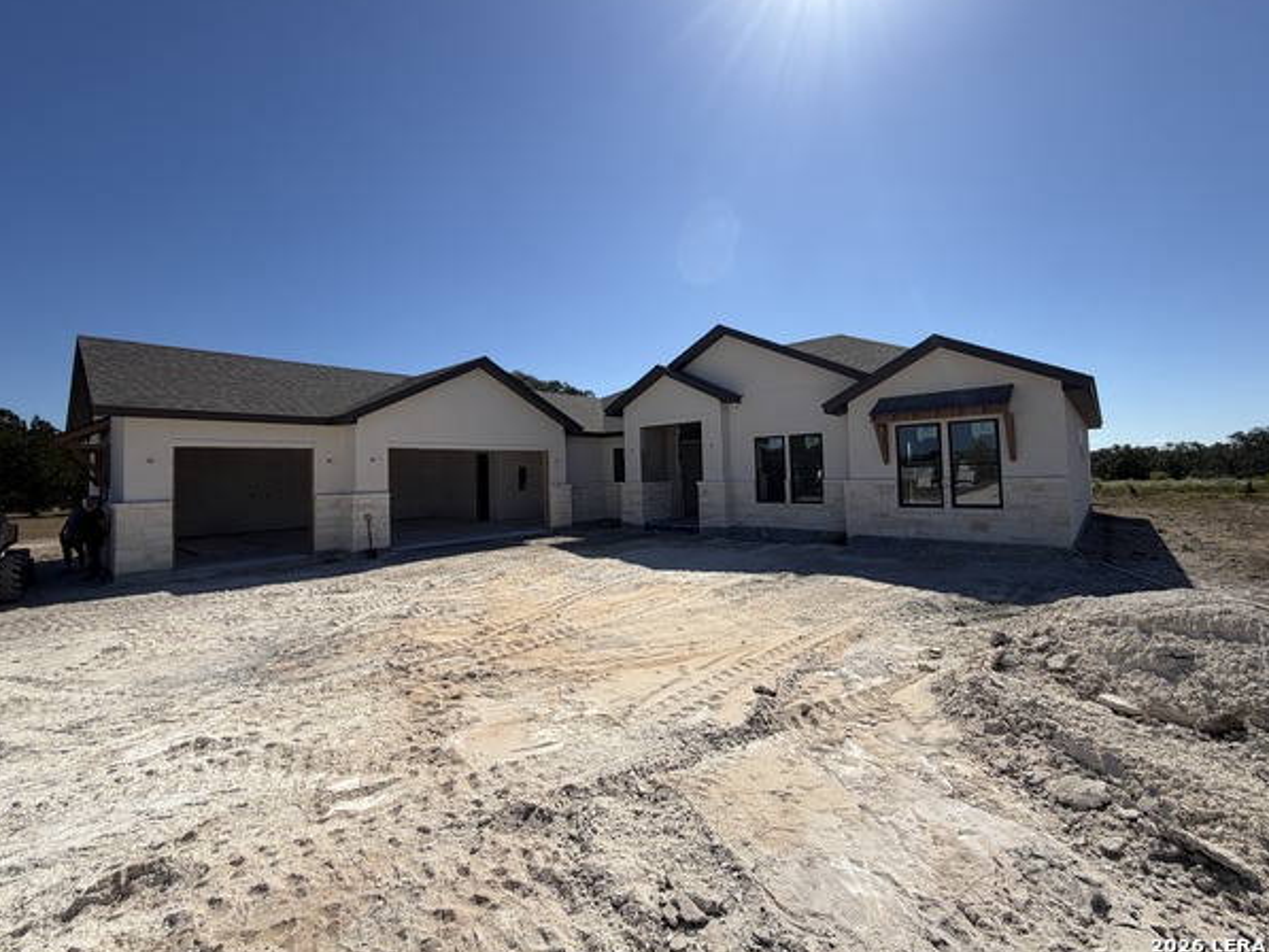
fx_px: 550
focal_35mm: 15
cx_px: 640
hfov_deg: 98.2
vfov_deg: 81.7
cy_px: 448
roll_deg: +1.7
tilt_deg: +1.7
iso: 20
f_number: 2.2
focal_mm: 2.22
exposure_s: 1/1534
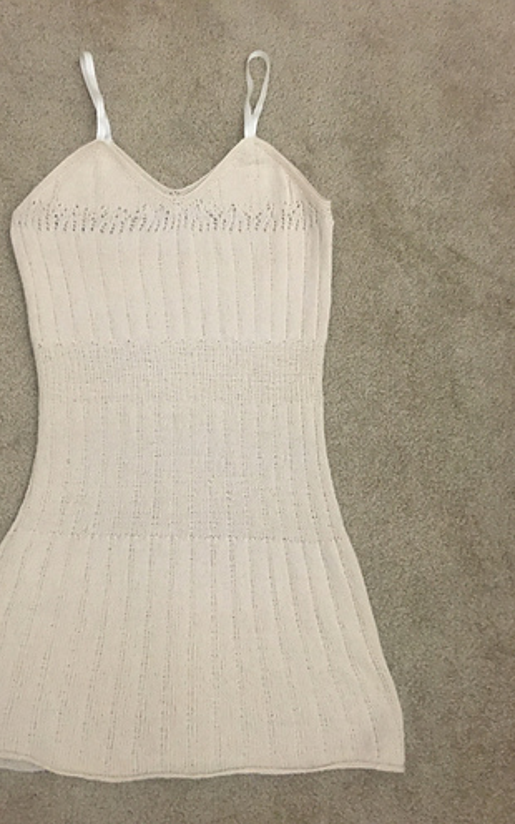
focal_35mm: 31
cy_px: 414
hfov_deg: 40.5
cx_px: 212
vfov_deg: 61.2
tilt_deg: -79.4
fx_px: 696
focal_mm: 4.15
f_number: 2.2
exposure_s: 1/25
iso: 200
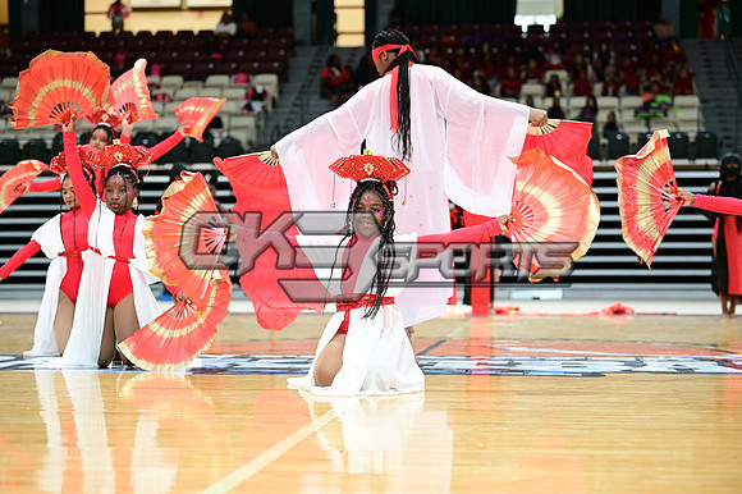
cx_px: 371
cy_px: 247
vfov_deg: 16.6
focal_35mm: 82
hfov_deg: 24.8
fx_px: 1689
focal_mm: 82
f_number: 3.2
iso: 6400
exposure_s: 1/1000
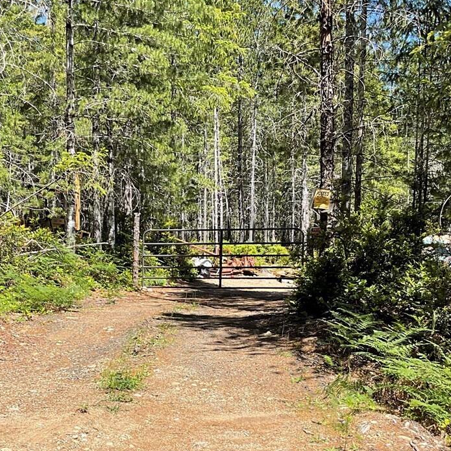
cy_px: 329
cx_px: 213
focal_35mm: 59
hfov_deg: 29.1
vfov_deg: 28.7
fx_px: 870
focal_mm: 3
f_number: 1.8
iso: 16
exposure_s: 1/804
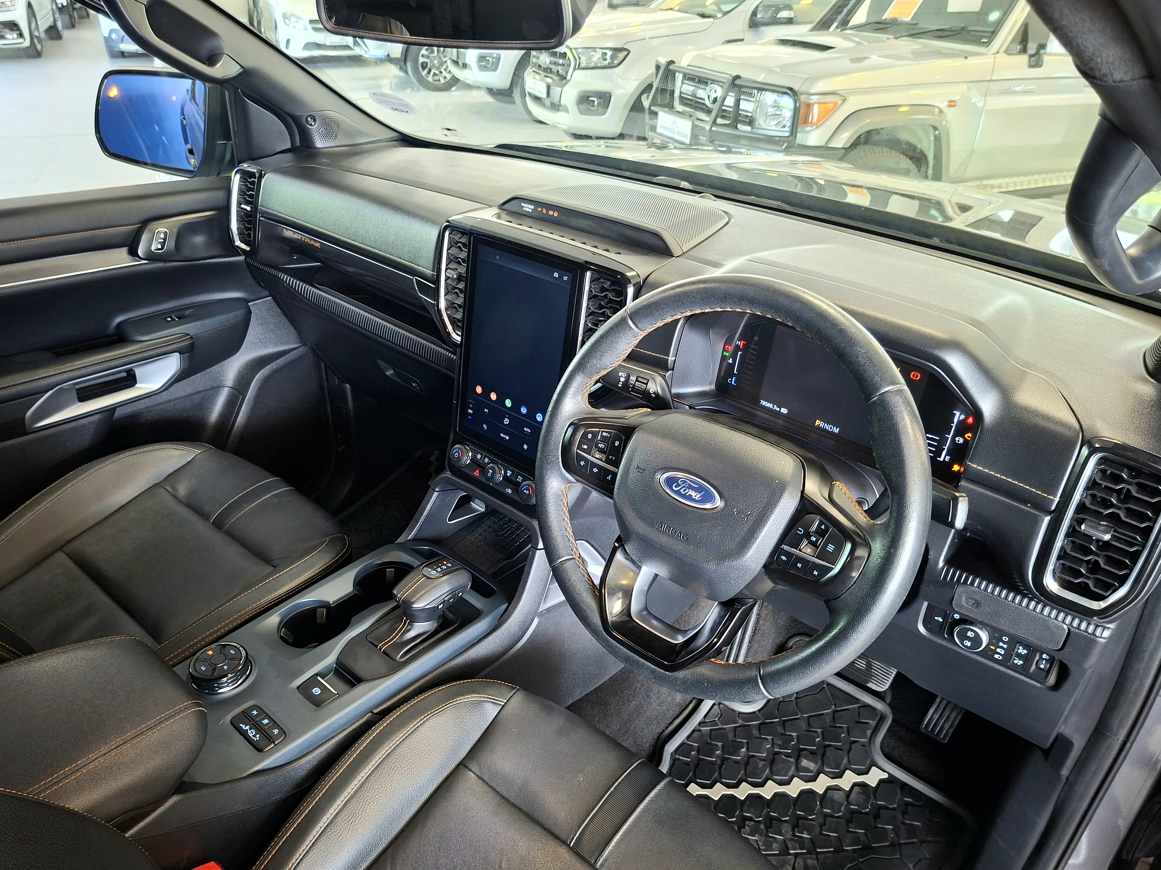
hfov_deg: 73.9
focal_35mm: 23
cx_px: 580
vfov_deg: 58.9
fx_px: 771
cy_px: 435
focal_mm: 5.54
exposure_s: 1/33
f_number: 1.8
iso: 320
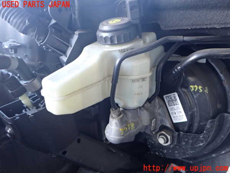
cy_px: 86
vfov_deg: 46.8
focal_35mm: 30
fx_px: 199
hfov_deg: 60.0
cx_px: 115
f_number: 2.3
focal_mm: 5.4
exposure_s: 1/30
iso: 320
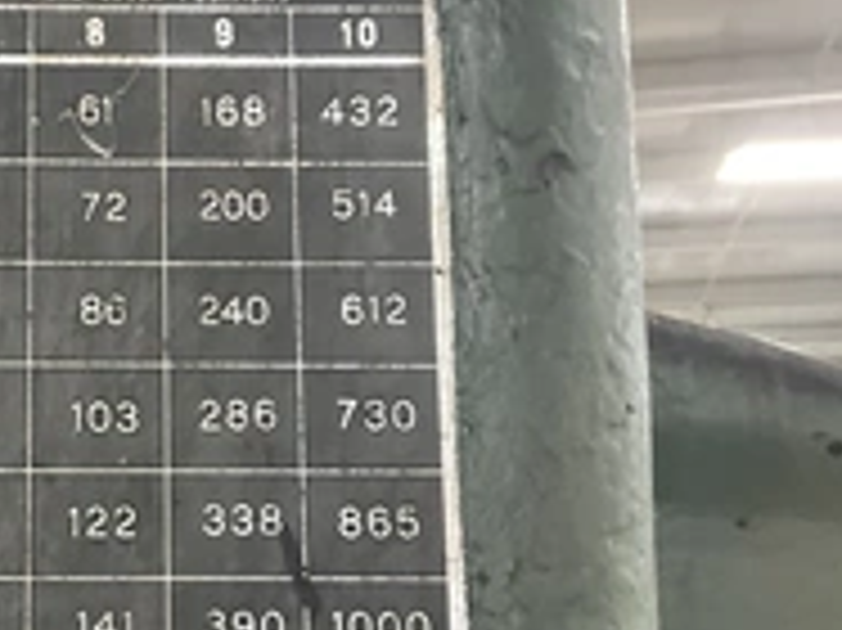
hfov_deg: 30.0
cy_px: 369
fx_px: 1507
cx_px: 95
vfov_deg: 23.6
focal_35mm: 62
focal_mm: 3
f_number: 1.8
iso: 320
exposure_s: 1/40
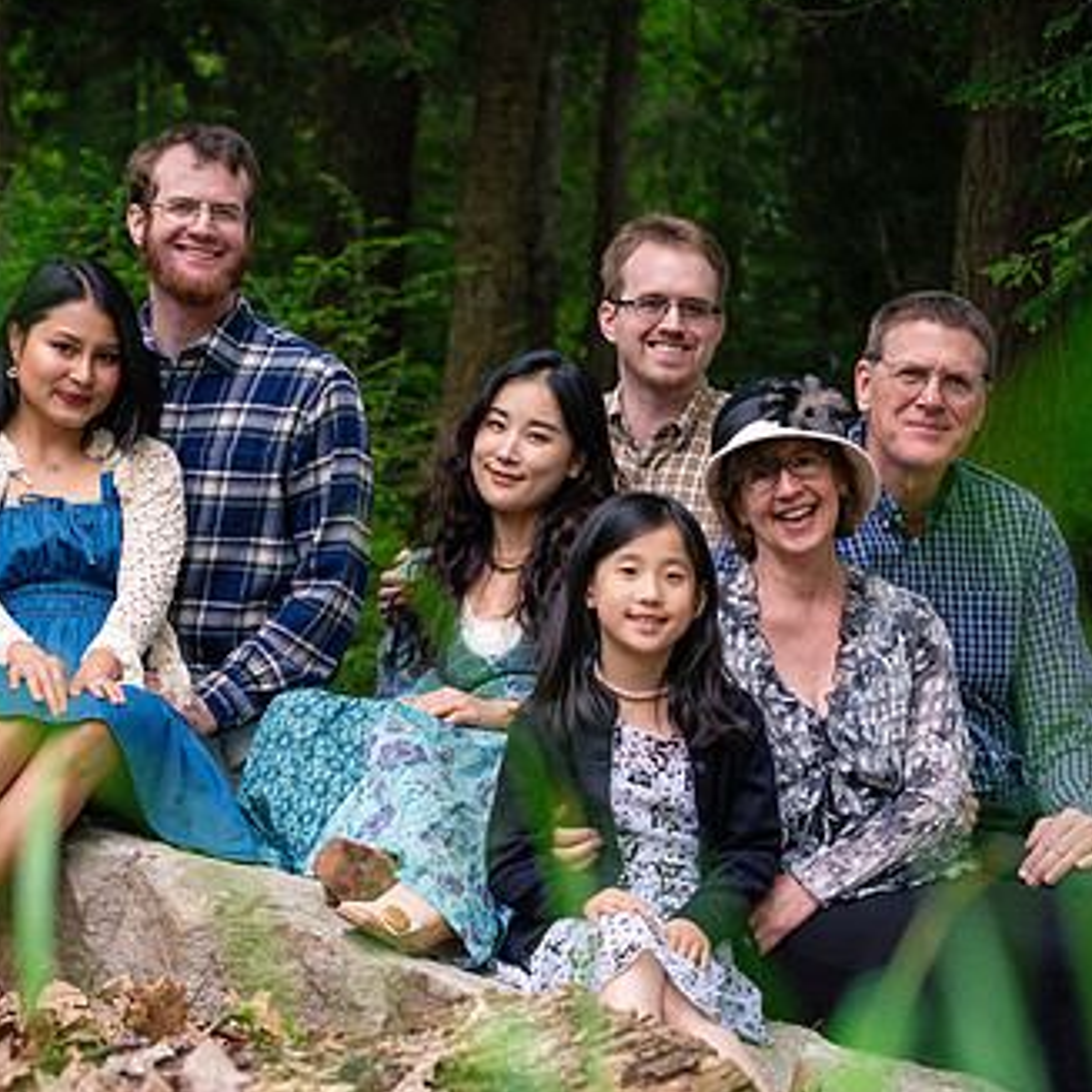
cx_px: 514
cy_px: 569
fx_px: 4568
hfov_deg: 13.6
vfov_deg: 13.6
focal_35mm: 128
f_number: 5
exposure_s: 1/250
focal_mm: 85
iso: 800
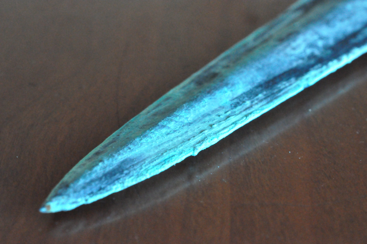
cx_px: 184
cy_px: 122
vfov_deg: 22.6
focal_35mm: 60
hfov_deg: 33.4
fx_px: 611
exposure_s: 1/30
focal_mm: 40
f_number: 13
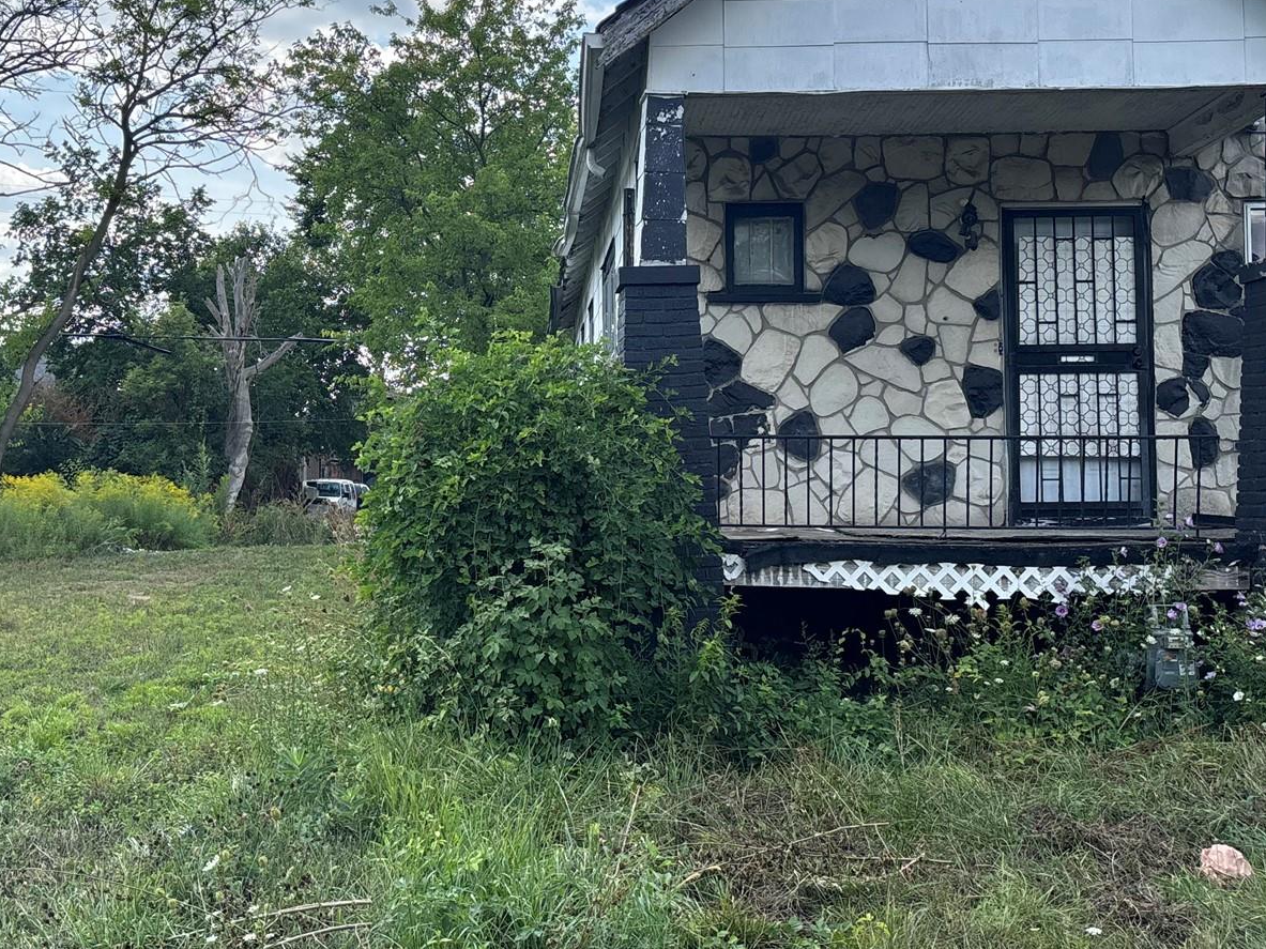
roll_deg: +1.0
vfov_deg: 32.1
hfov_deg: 41.9
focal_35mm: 45
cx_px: 525
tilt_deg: +3.0
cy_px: 386
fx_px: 1646
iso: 50
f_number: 1.6
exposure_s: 1/2151
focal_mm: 5.96
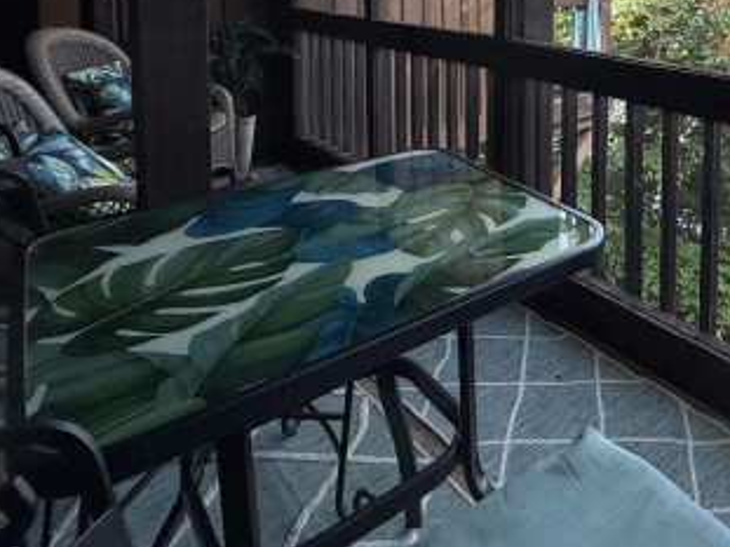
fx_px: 632
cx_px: 689
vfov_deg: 41.1
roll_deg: -1.4
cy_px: 7
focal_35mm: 30
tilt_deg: -3.6
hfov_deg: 51.2
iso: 50
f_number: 2.2
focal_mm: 2.22
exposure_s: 1/207
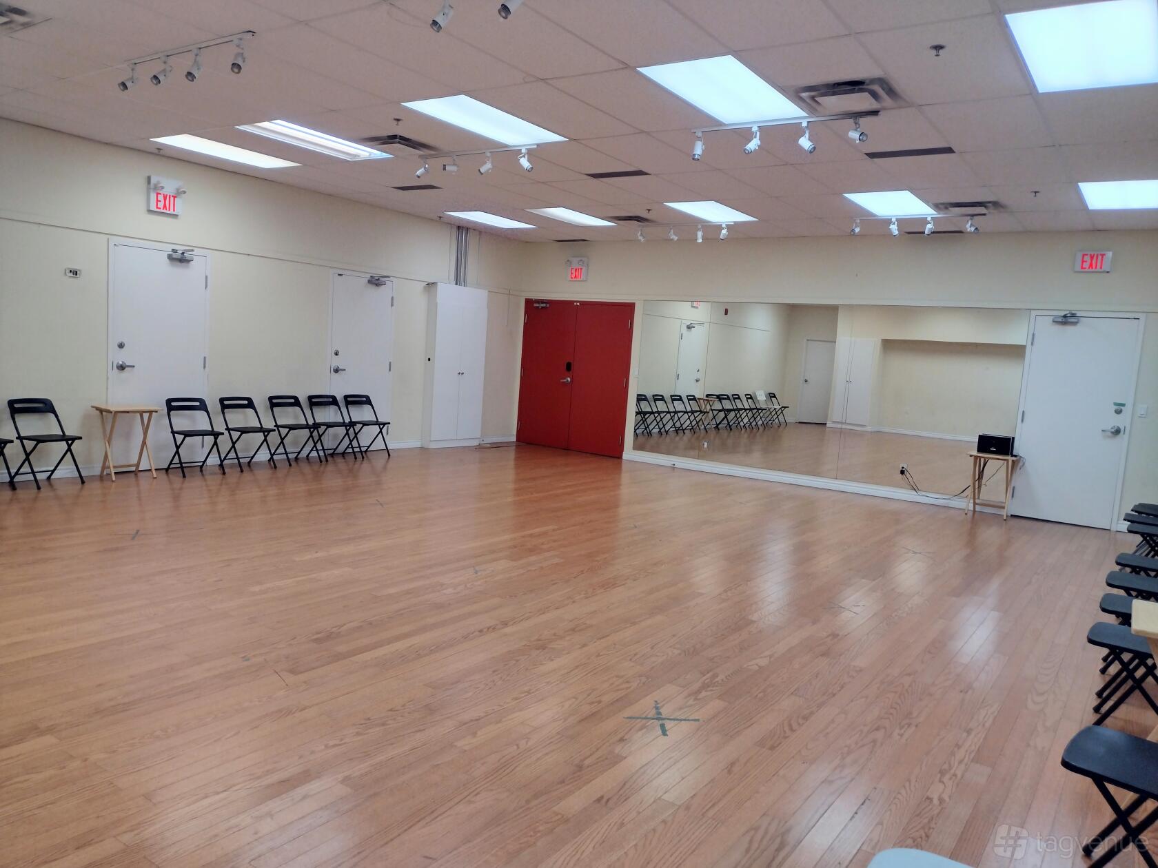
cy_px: 434
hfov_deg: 65.3
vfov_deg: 51.4
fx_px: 903
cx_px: 579
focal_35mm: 27
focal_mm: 4.71
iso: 100
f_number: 1.7
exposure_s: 1/176
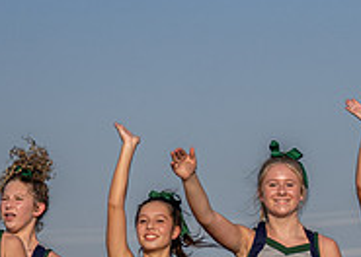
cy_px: 335
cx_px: 448
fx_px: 3351
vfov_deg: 4.4
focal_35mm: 327
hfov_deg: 6.1
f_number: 2.8
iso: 100
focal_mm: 70
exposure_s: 1/5000
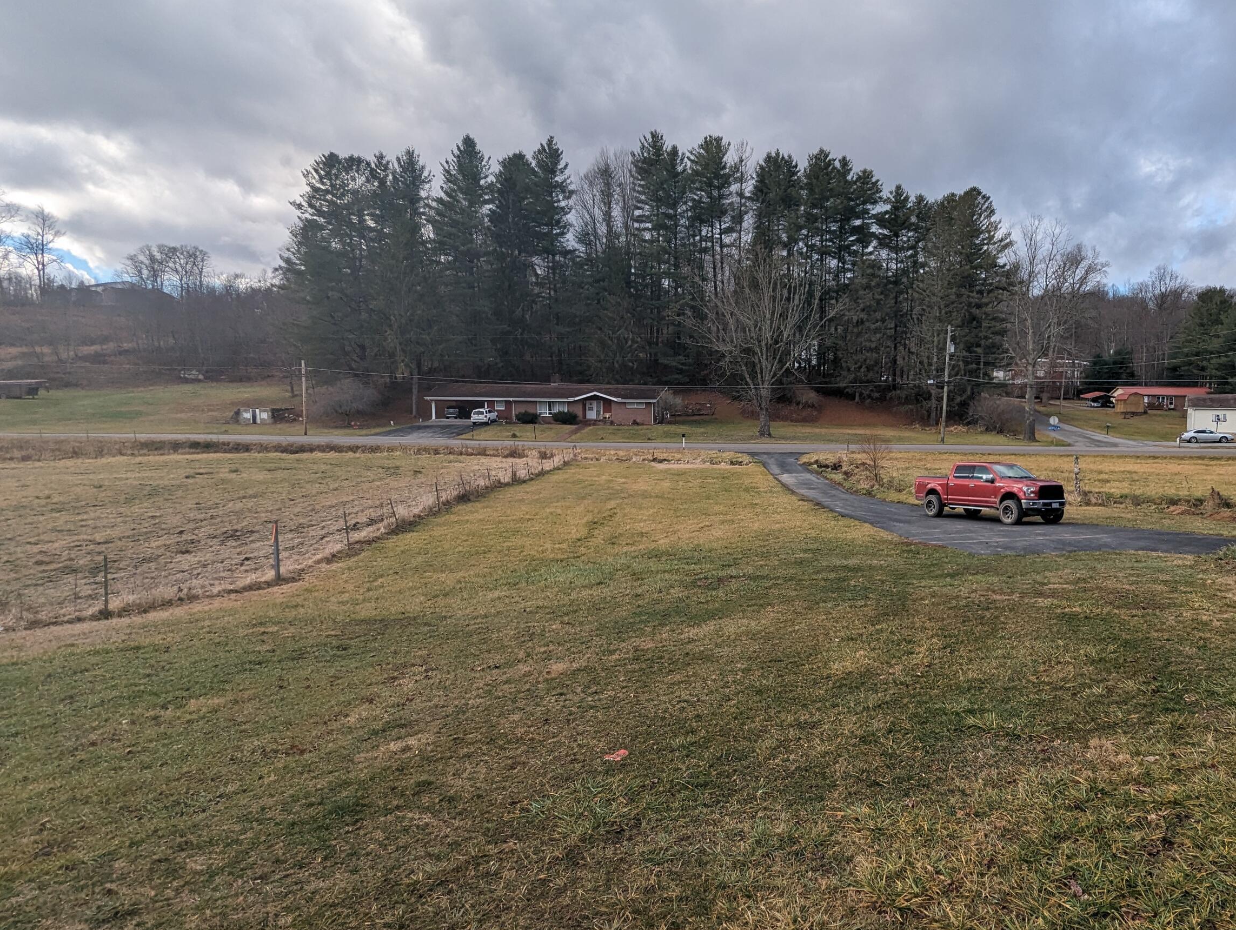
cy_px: 462
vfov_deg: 63.5
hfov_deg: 77.1
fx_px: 751
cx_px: 793
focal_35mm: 21
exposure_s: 1/885
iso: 35
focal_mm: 2.35
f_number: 2.2
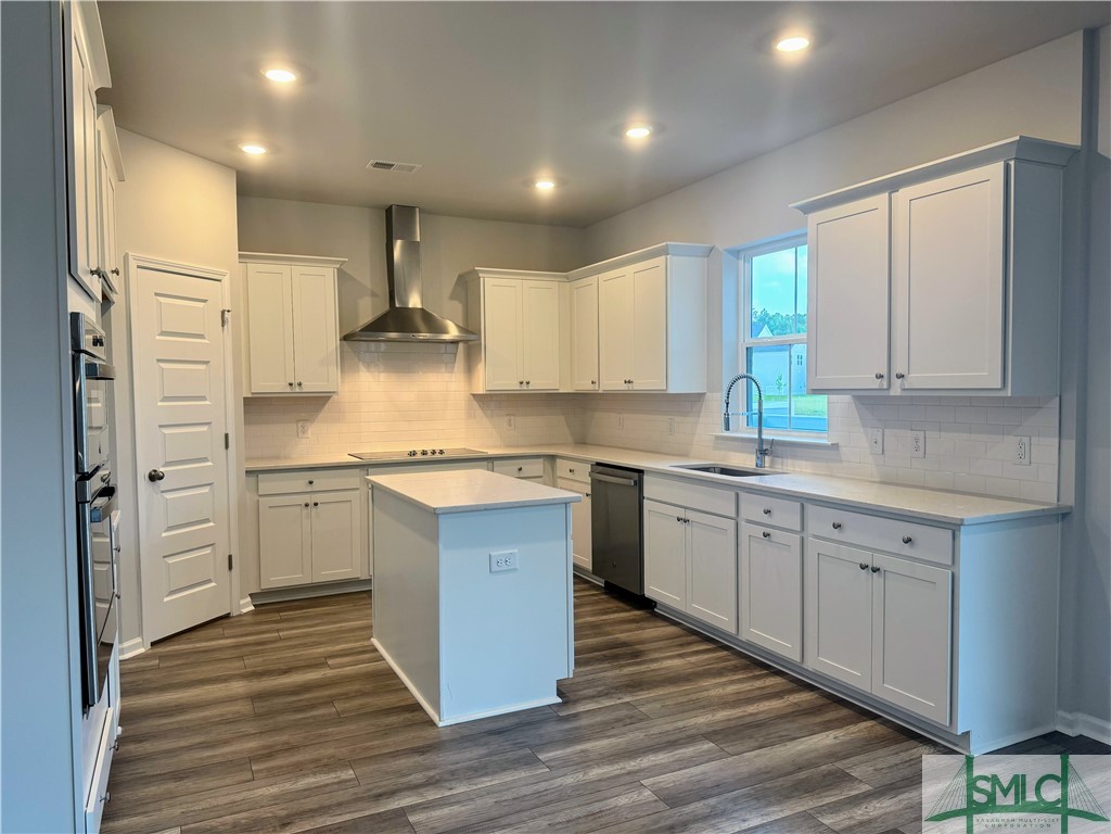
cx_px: 556
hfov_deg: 71.6
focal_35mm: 24
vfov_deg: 56.8
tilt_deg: -2.8
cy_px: 417
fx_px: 770
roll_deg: +0.2
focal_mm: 6.76
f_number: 1.78
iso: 125
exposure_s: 1/120
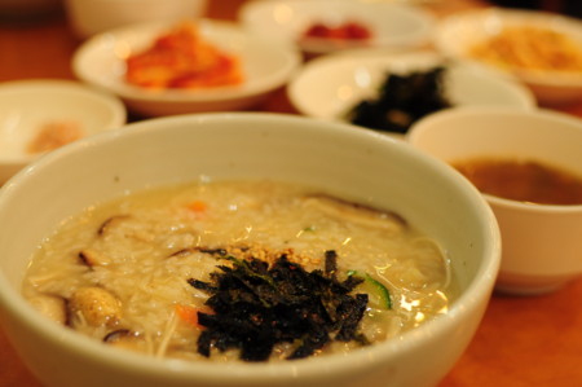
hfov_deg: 37.9
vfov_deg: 25.7
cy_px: 194
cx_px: 291
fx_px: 848
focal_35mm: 52
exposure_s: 1/50
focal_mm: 35
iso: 400
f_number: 2.8
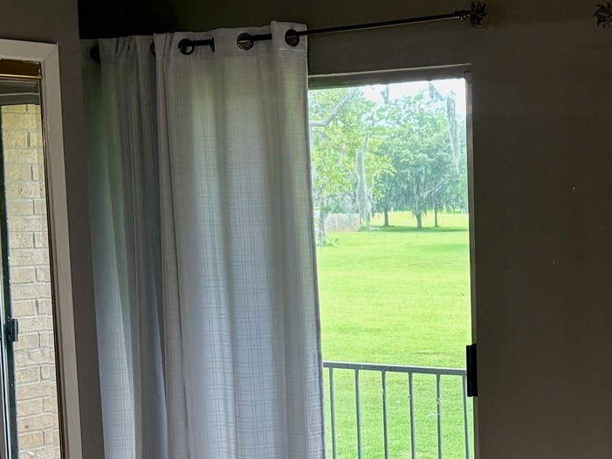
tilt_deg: -7.0
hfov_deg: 25.1
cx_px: 519
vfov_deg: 19.2
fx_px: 1343
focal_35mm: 76
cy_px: 356
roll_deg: +1.5
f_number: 1.6
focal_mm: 5.96
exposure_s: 1/121
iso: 64
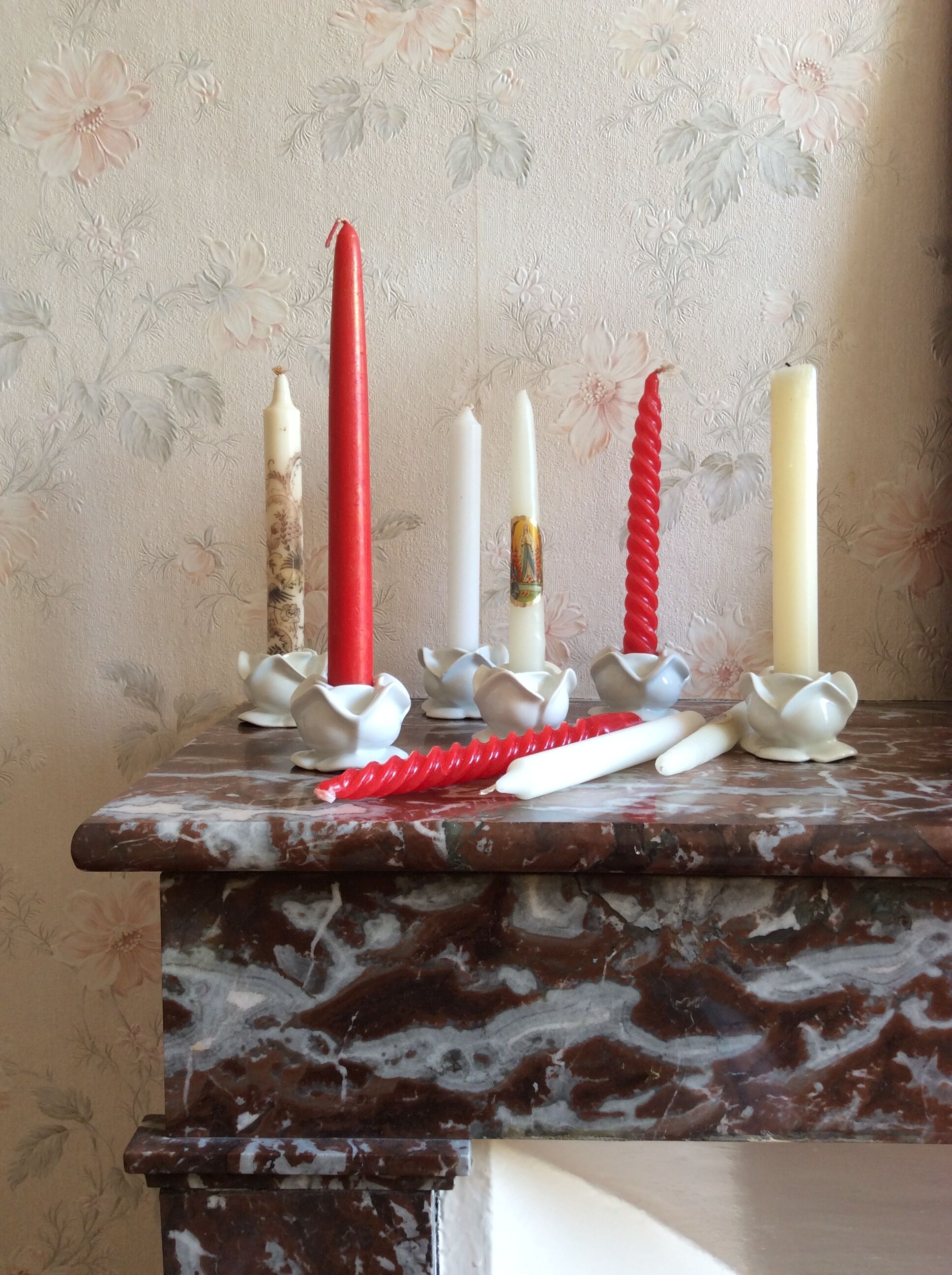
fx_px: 1177
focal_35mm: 32
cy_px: 638
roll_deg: +0.4
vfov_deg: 56.9
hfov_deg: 44.1
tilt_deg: -5.8
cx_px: 476
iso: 32
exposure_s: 1/25
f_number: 2.4
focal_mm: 3.3
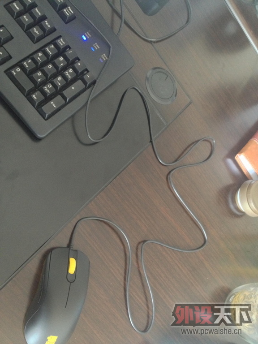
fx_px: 348
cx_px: 129
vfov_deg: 52.6
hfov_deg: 40.7
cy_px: 172
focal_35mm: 35
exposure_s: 1/17
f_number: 2.4
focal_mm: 4.28
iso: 400
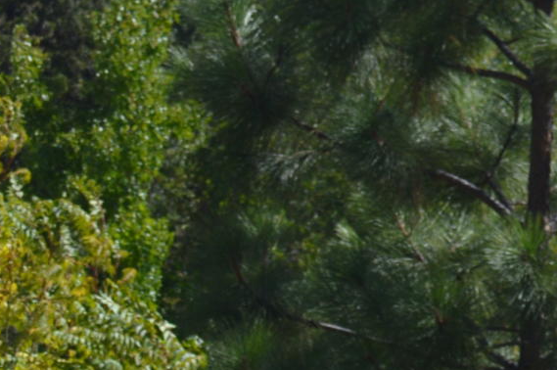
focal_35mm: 356
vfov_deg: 3.8
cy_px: 920
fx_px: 5496
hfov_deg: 5.6
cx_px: -880
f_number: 7.1
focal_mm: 45
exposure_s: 1/200
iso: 100
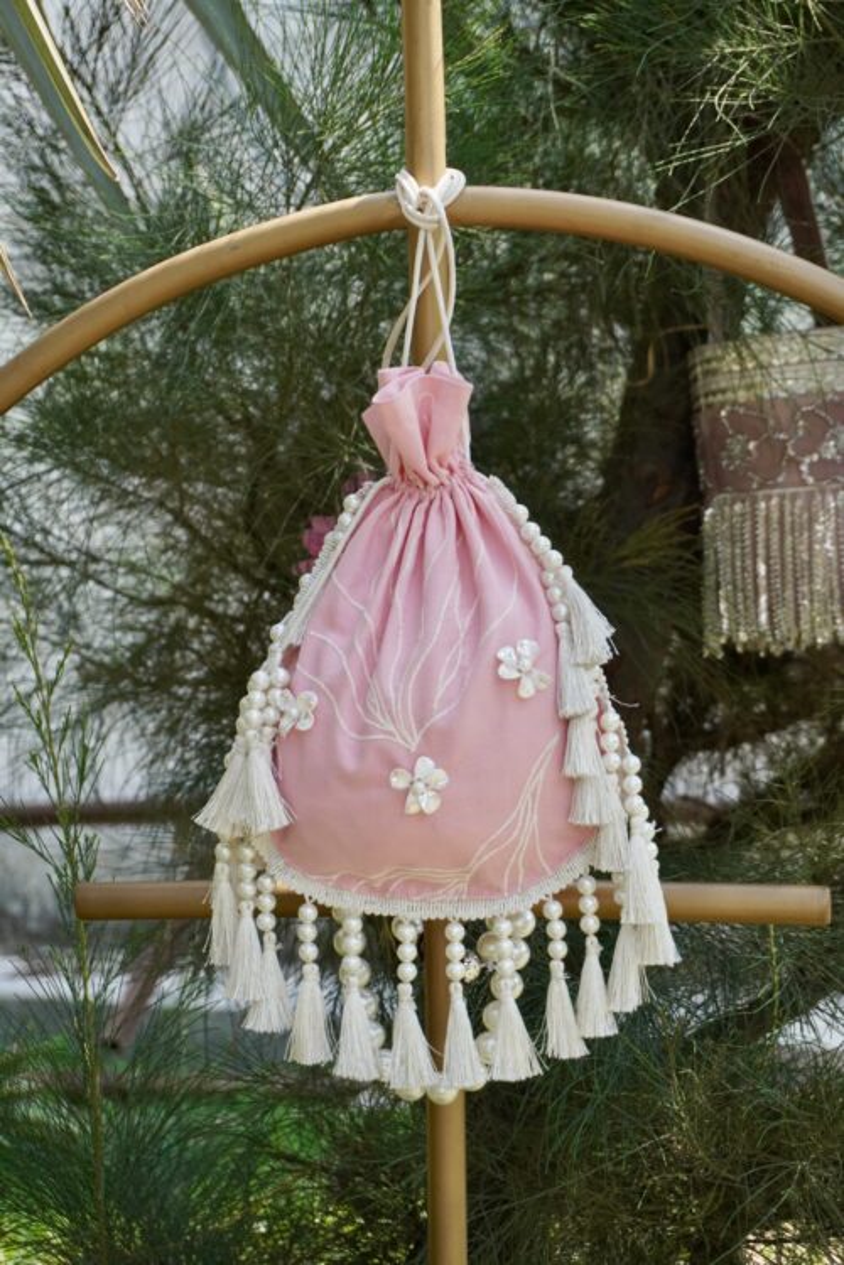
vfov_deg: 27.0
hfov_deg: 18.2
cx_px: 422
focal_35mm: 75
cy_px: 632
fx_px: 2637
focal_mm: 50
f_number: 6.3
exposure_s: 1/1000
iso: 800
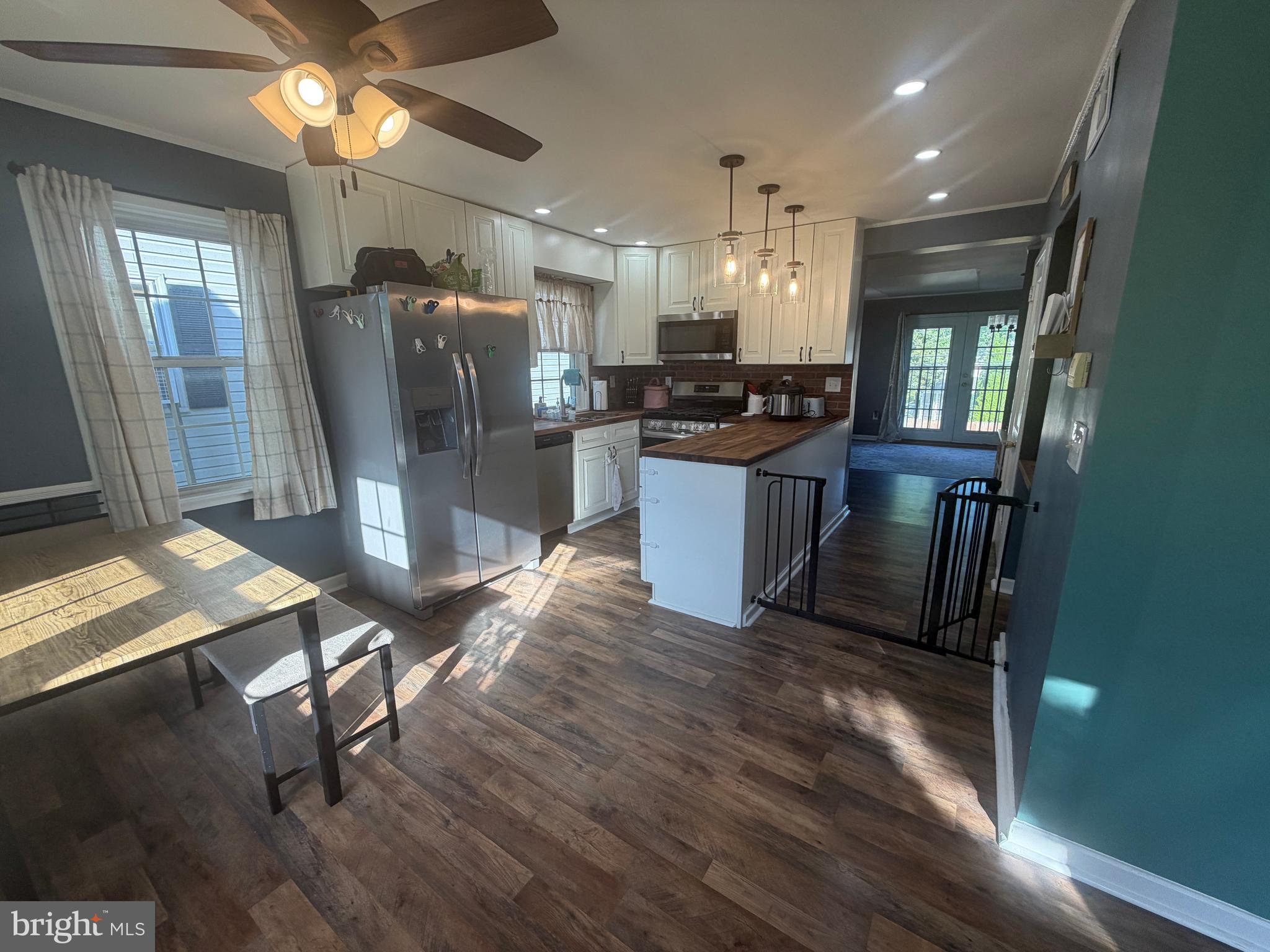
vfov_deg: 85.7
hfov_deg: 102.1
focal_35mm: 14
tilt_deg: -12.5
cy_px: 476
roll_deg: +0.9
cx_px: 635
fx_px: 514
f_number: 2.2
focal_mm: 2.22
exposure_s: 1/120
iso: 64
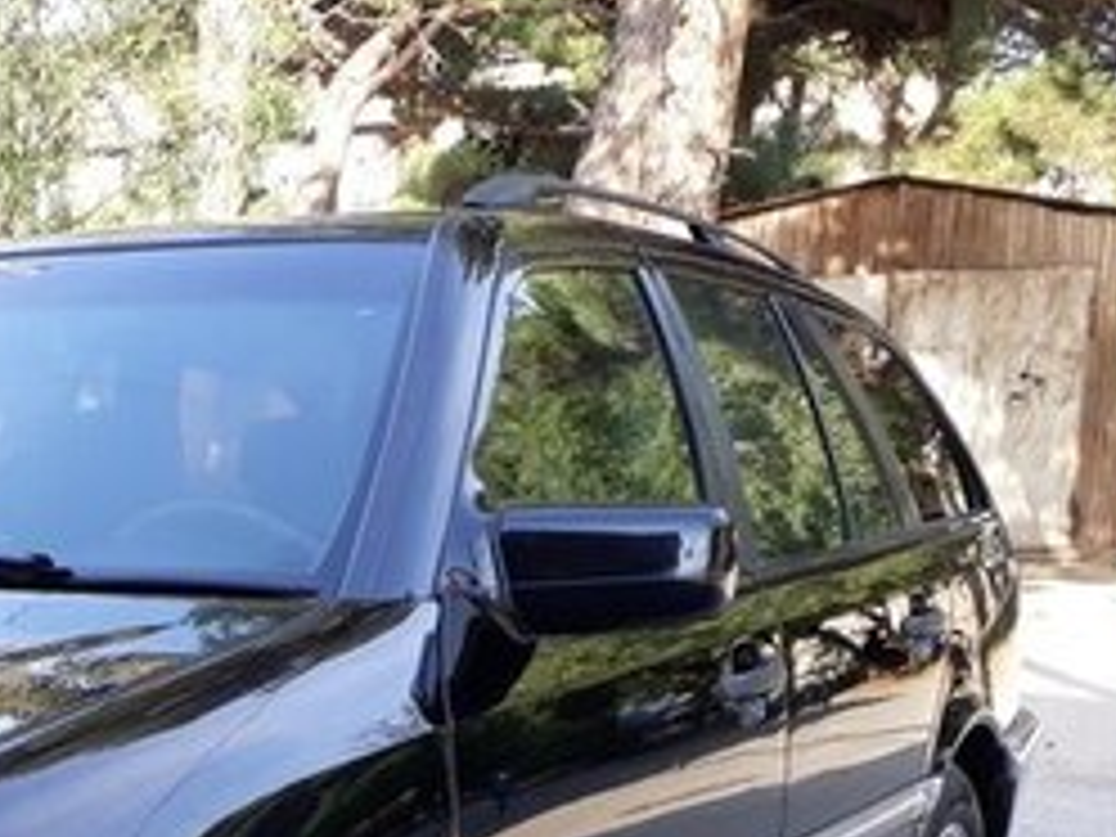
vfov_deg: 18.9
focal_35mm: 72
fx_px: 2321
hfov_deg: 25.7
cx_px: 4
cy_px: 1105
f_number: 1.9
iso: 40
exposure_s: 1/187
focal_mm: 3.6
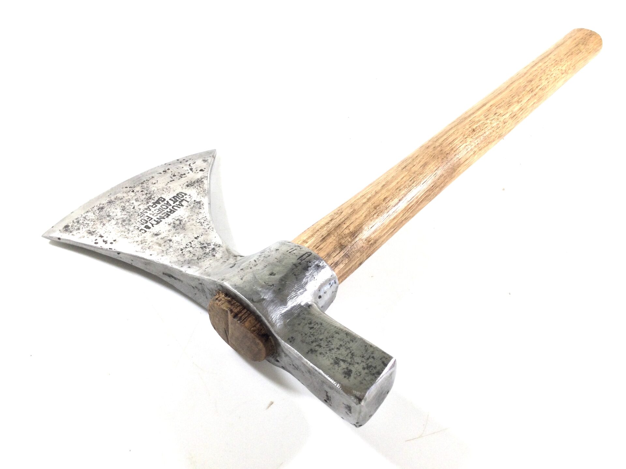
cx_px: 313
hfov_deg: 58.4
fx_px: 561
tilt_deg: -51.9
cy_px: 234
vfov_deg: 45.4
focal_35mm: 31
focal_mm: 3.3
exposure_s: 1/100
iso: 32
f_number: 2.4
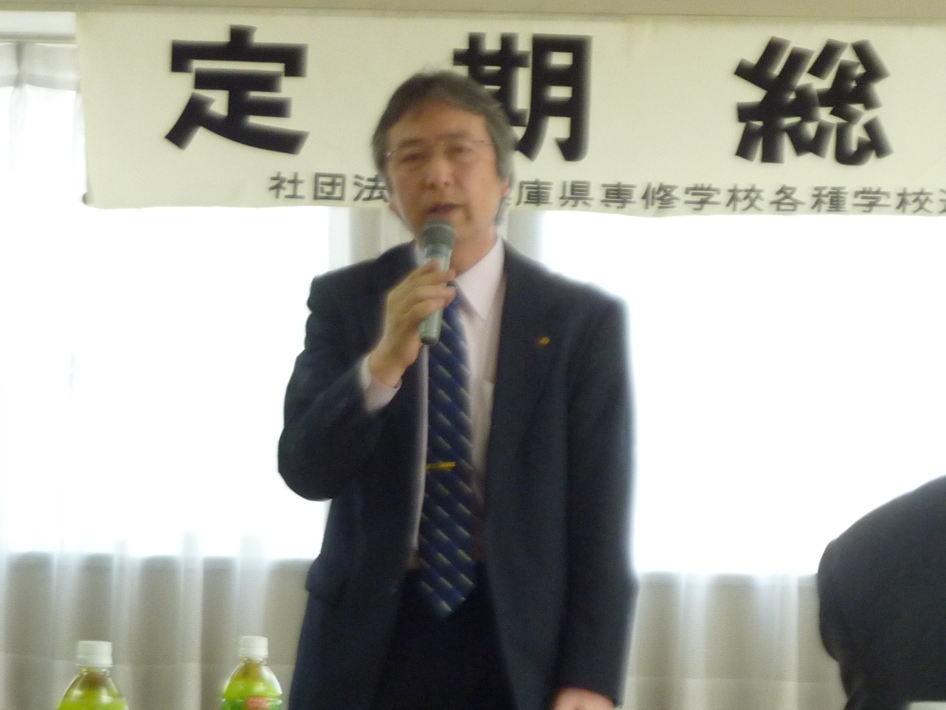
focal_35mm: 173
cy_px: 355
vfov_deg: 8.6
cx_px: 473
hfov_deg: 11.4
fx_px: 4728
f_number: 4.3
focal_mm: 15.8
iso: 250
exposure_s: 1/50
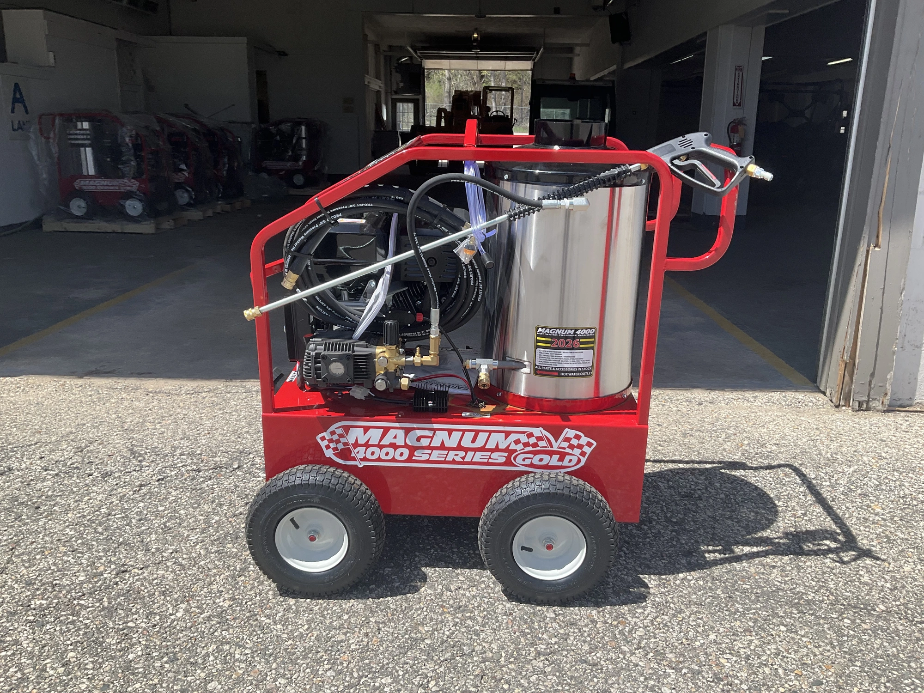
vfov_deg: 48.2
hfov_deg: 61.7
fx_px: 774
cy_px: 346
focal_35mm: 29
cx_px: 462
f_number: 1.8
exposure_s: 1/1279
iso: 25
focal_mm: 3
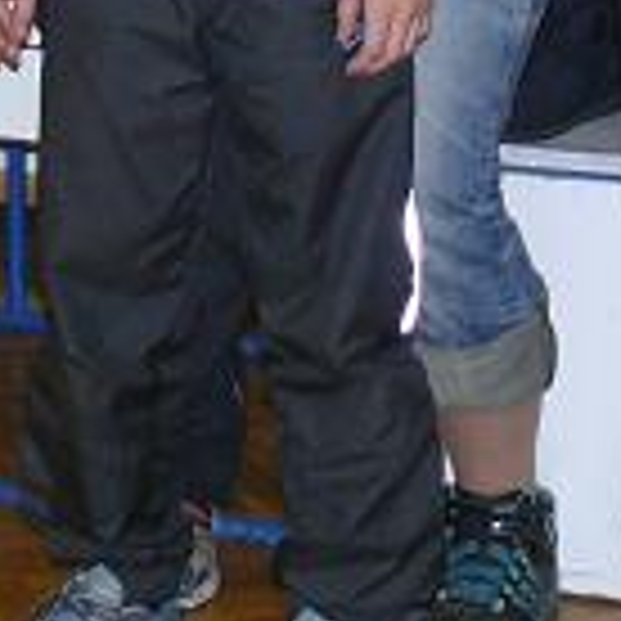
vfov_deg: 8.1
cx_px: 248
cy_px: -648
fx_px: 4161
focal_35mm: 205
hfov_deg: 8.5
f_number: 2.8
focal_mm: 7.4
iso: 125
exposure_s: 1/30
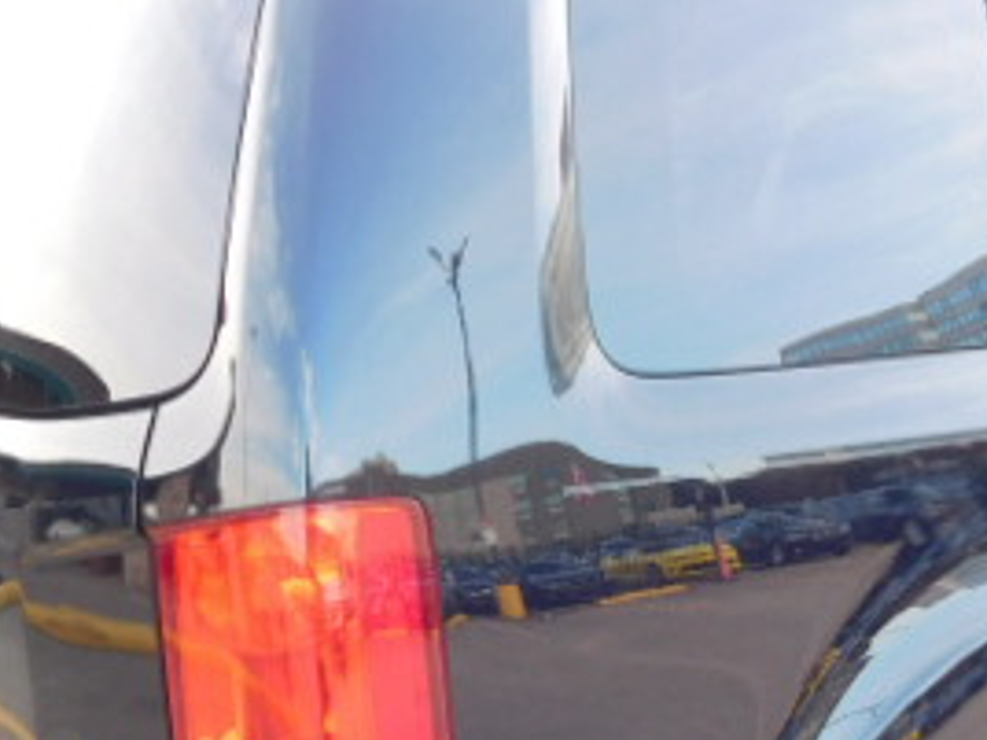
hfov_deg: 34.4
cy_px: 585
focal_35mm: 55
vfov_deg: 26.1
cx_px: 707
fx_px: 1568
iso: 125
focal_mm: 4
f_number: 3
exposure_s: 1/50
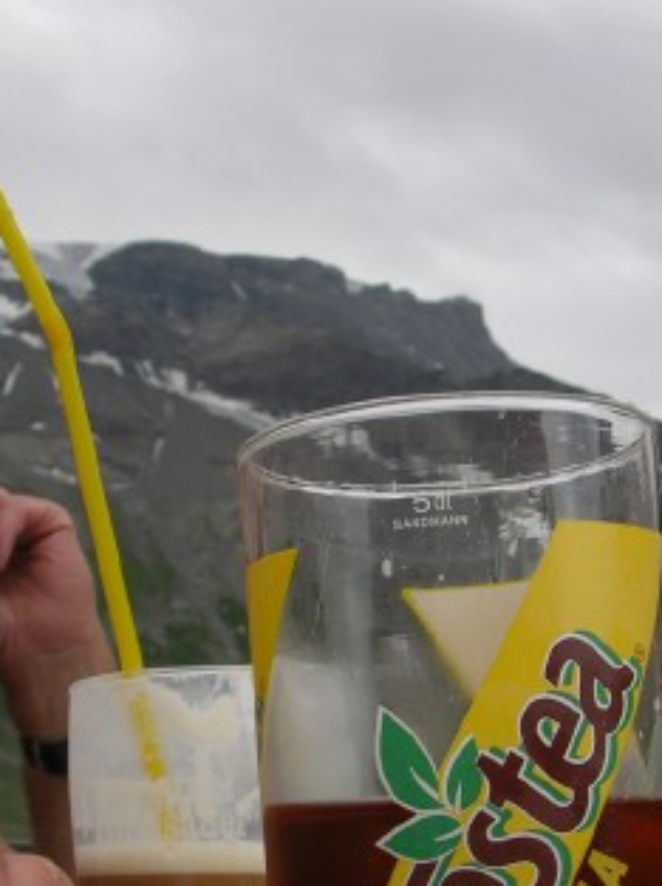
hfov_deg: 17.1
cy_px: 566
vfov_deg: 22.7
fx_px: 2197
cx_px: 405
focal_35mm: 86
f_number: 5.6
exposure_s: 1/155
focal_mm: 8.9
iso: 50
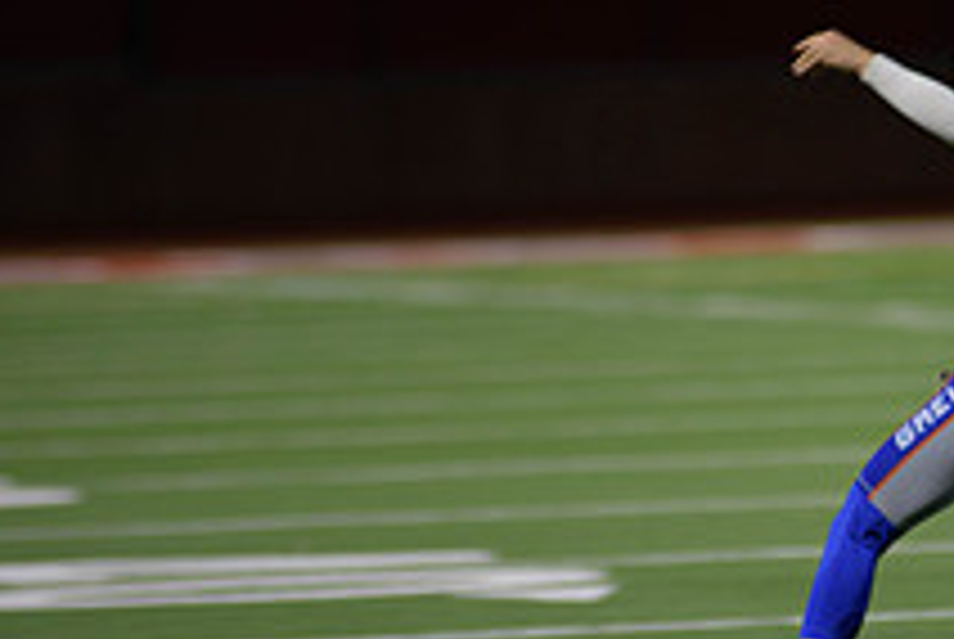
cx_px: 896
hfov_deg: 3.8
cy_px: 398
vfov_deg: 2.5
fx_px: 14489
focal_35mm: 546
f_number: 2.8
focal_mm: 200
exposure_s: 1/200
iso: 640
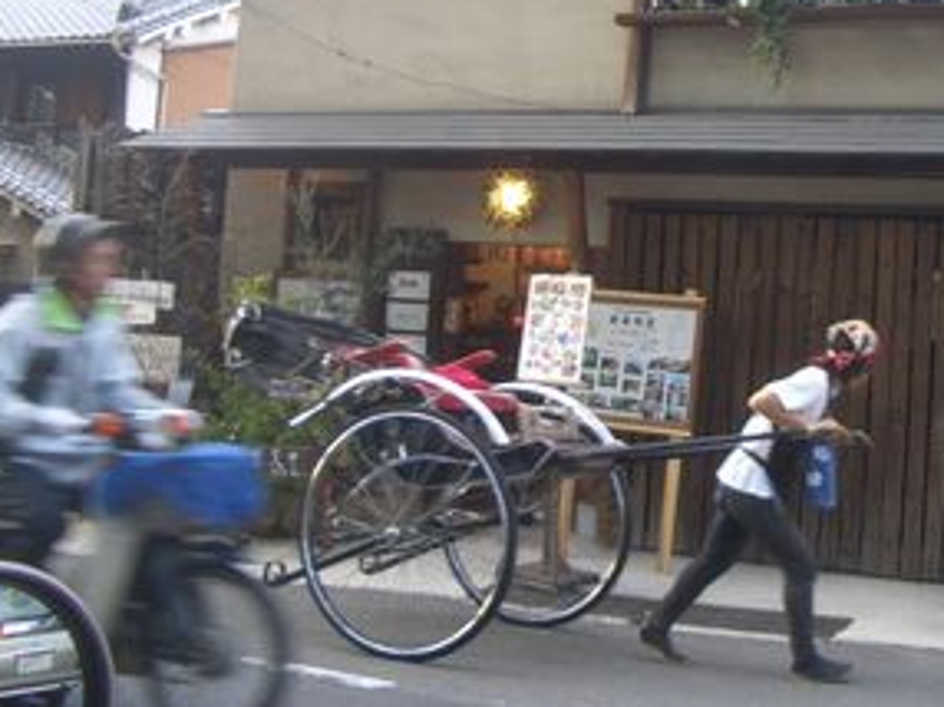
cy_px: 235
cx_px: 637
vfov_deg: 29.4
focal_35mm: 49
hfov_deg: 38.5
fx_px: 1335
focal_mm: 5.8
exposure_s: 1/80
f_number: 2.6
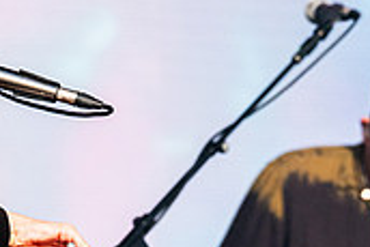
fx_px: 5349
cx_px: 179
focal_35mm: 520
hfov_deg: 4.0
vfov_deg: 2.6
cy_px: 113
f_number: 5
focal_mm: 135
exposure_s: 1/5000
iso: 320
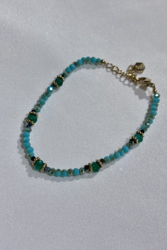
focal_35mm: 55
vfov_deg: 36.3
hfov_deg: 24.6
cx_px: 81
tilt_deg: -57.4
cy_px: 123
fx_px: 383
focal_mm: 5.96
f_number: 1.6
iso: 32
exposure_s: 1/232
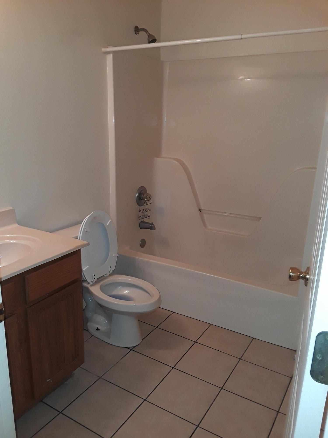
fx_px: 354
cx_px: 164
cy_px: 219
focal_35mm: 28
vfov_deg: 63.4
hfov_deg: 49.7
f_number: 1.9
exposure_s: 1/30
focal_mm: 2.9
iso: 125
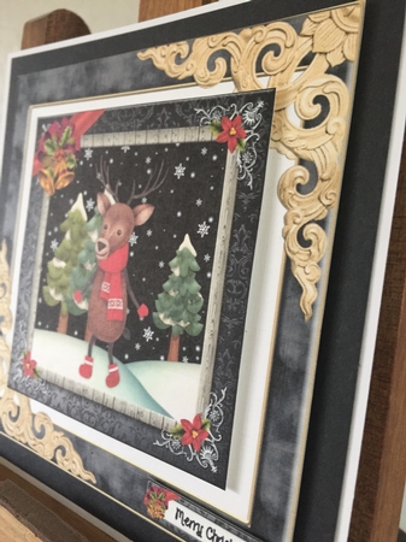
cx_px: 203
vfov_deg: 61.7
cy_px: 271
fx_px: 454
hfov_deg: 48.2
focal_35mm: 29
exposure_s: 1/33
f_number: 2.2
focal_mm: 4.15
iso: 160
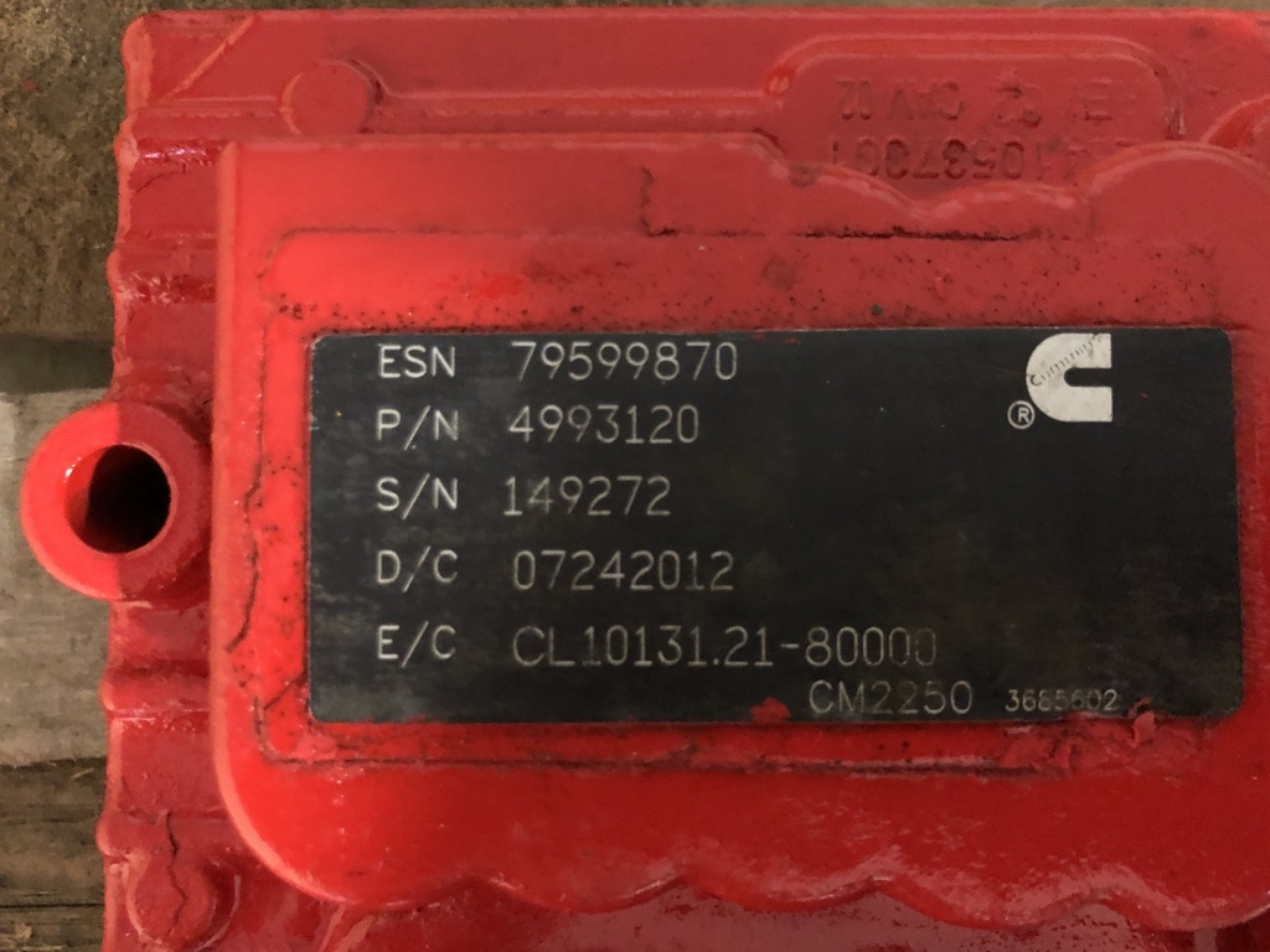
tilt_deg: -88.9
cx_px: 635
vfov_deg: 49.7
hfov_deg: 63.4
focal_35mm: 28
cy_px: 476
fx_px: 1027
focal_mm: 4
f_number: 1.8
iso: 250
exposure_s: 1/4
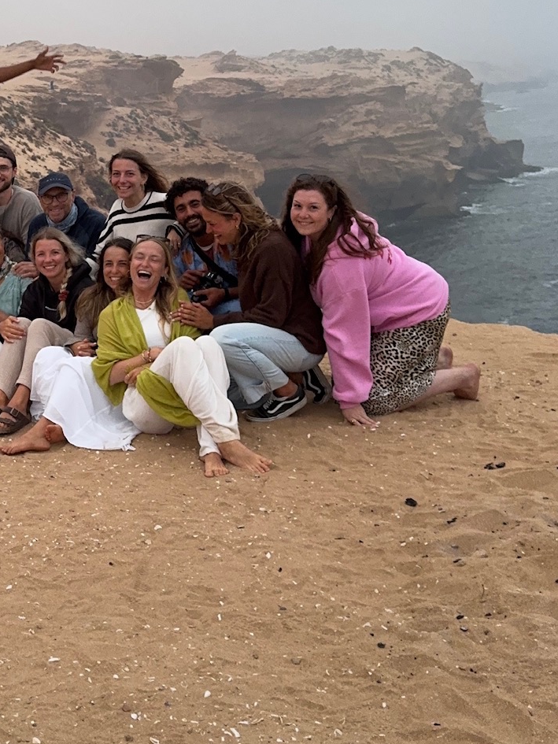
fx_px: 1117
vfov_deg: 36.8
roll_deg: +5.3
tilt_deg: -11.4
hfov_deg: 26.8
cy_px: 346
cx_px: 24
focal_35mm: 52
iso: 400
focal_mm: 6.76
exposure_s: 1/60
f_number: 1.78
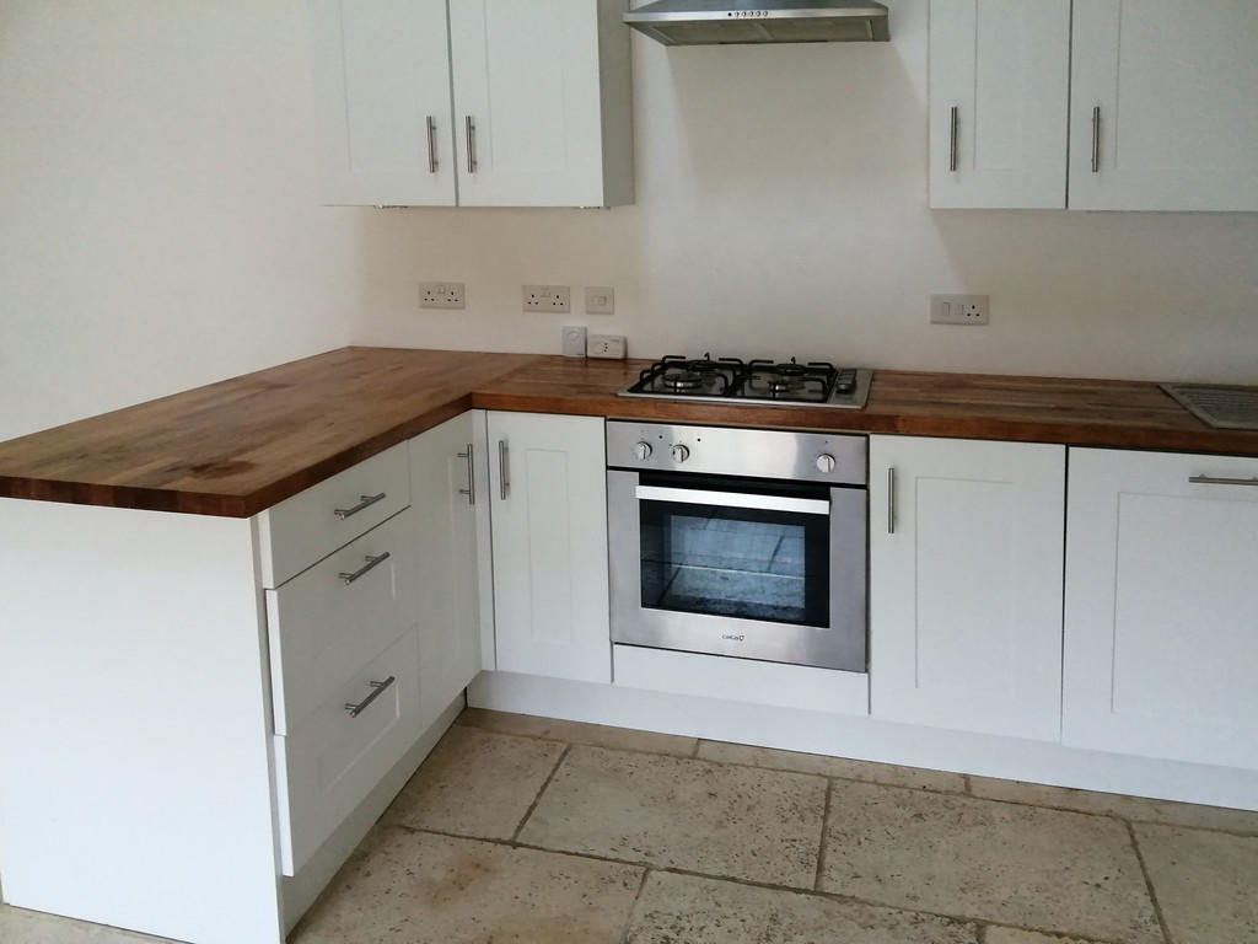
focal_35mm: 26
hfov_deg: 67.3
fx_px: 945
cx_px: 629
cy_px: 472
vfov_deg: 53.1
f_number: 1.8
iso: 200
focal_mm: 3.46
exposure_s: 1/100
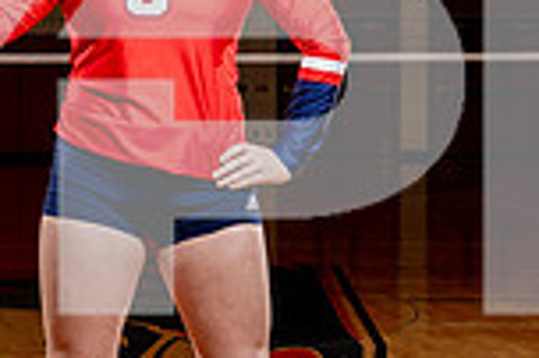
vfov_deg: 11.9
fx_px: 1720
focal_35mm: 115
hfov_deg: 17.3
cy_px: 122
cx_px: -29
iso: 125
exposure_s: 1/250
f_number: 5.6
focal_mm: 28
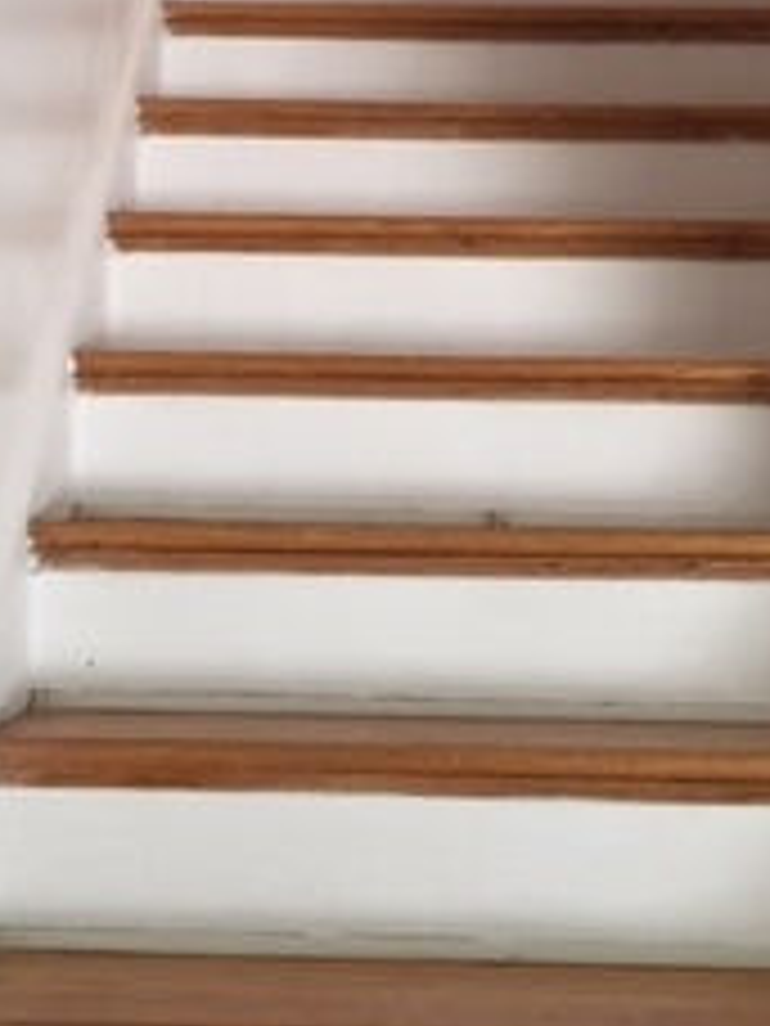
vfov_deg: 31.7
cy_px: 522
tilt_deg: +0.4
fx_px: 1809
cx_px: 369
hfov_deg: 24.0
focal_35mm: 61
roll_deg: -0.1
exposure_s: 1/15
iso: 32
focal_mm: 4.15
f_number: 2.2
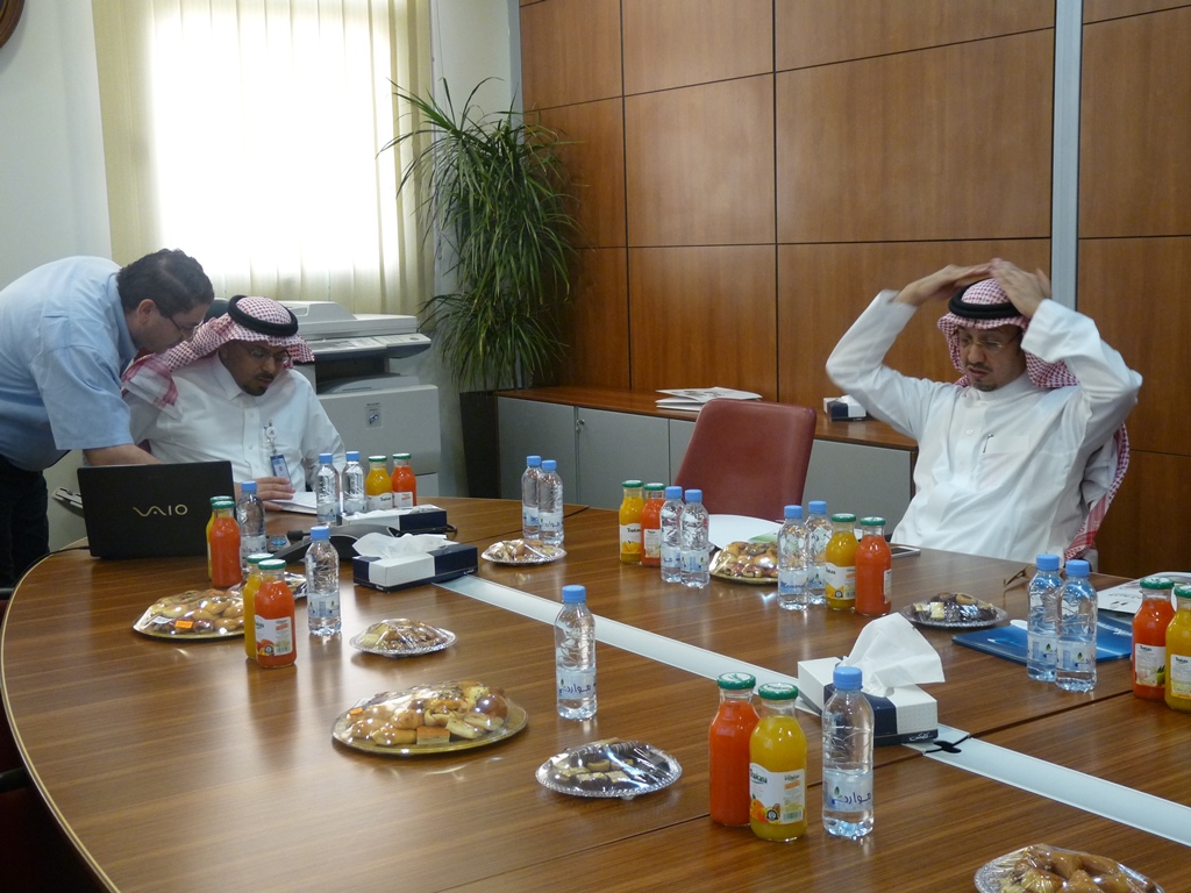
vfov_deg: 32.2
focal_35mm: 45
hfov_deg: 42.1
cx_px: 596
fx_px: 1548
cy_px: 446
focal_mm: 8
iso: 250
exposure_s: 1/30
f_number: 3.2
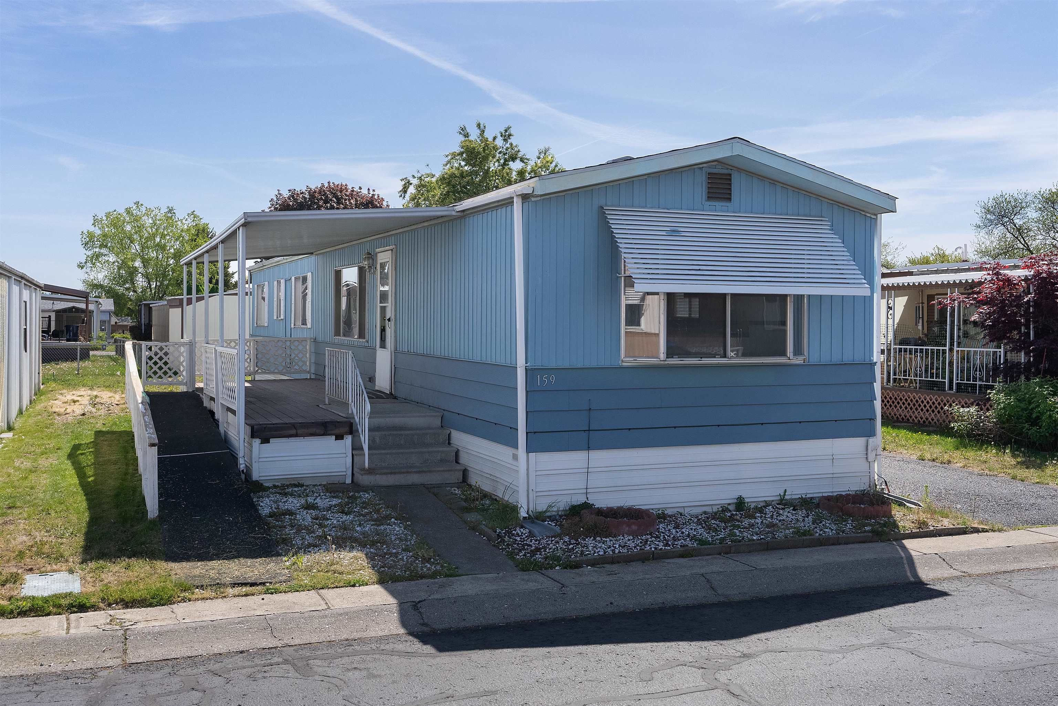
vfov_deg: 37.9
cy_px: 353
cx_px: 529
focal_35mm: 35
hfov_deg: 54.4
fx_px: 1029
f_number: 8
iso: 400
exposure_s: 1/640
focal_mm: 35
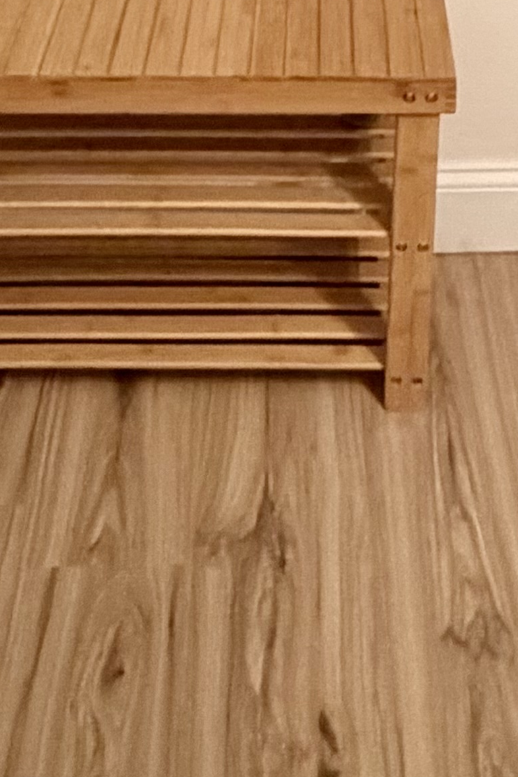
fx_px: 1554
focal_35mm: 72
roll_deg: -0.5
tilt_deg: -15.2
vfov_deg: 22.9
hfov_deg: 18.9
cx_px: 340
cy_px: -381
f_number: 2.2
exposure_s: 1/60
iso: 500
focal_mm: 2.22
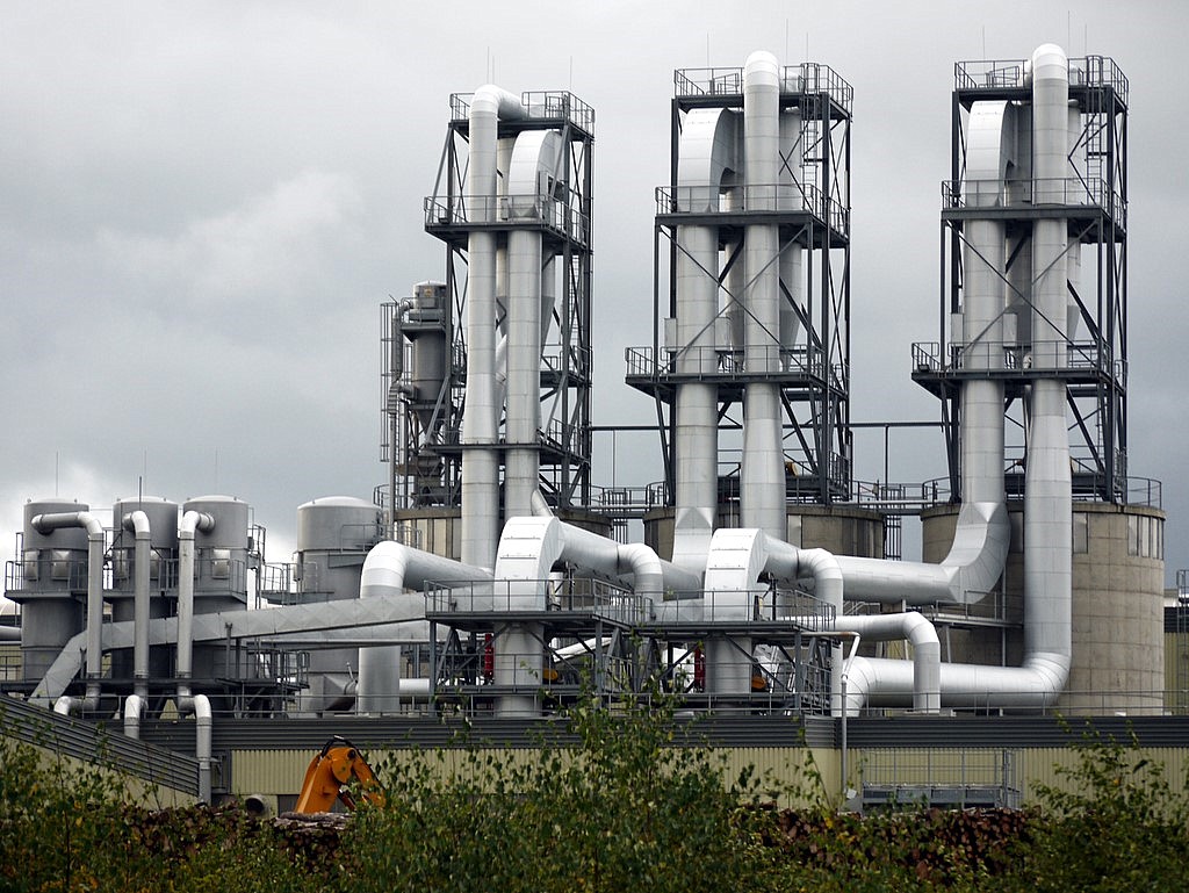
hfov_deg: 12.7
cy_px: 446
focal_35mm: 156
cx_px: 594
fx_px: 5361
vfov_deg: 9.5
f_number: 4.4
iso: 100
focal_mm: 78
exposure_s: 1/160
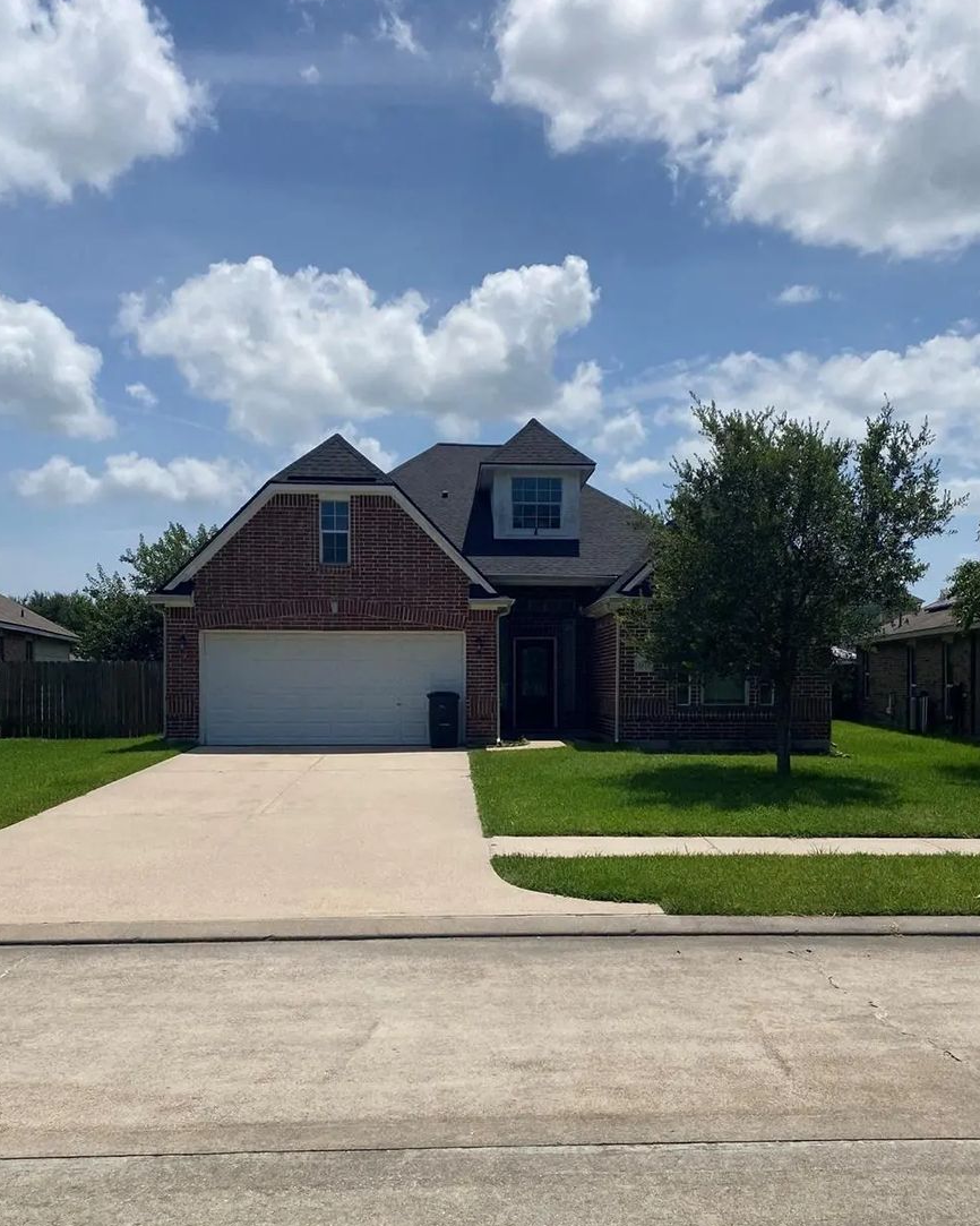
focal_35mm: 32
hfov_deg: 45.8
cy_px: 718
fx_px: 1160
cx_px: 518
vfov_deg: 55.4
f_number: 1.8
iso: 32
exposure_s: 1/6410
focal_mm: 4.25
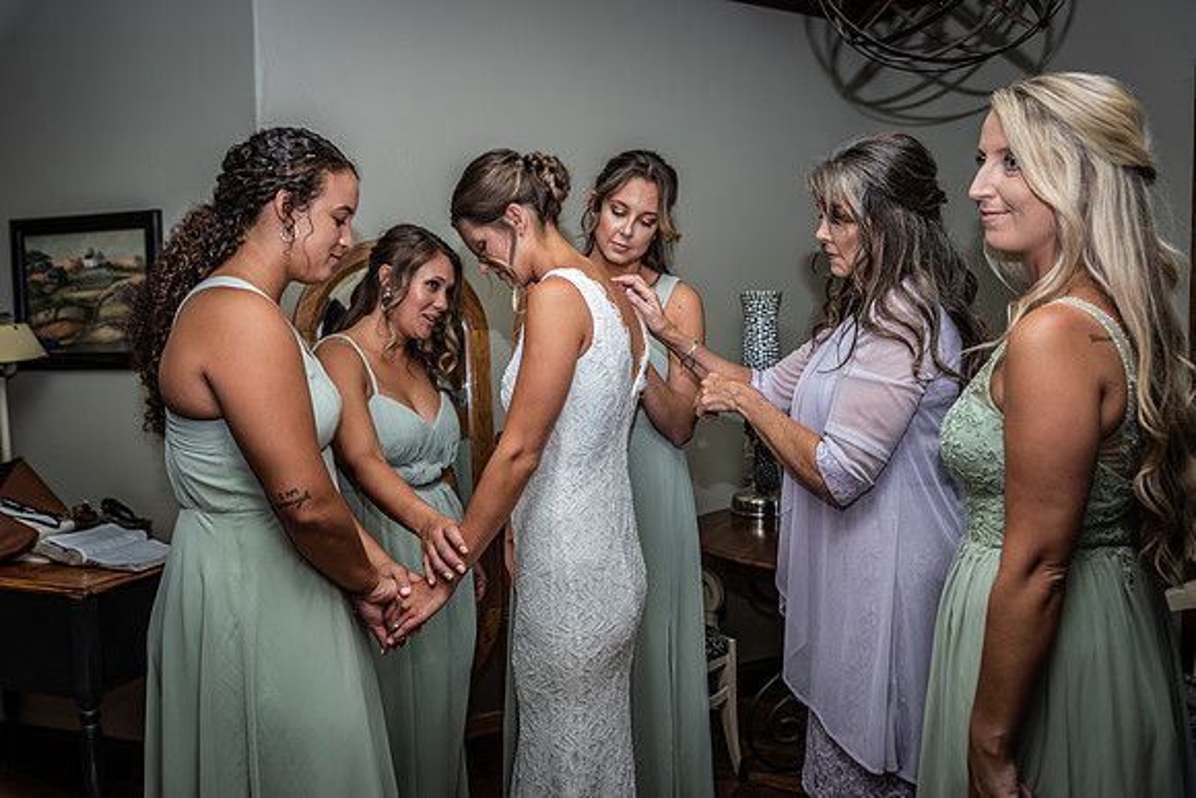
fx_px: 1030
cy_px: 399
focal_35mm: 31
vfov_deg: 42.3
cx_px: 598
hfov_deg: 60.3
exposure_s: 1/160
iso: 250
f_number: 4.5
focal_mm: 31
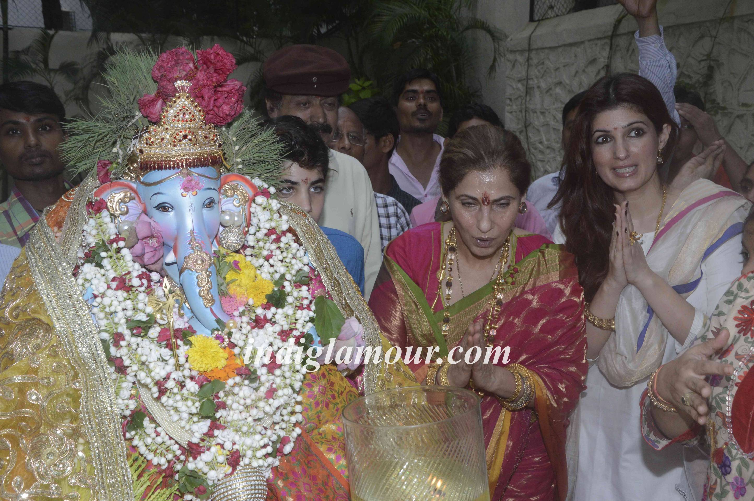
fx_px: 1004
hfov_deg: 41.1
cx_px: 377
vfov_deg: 28.0
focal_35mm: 48
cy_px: 250
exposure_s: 1/160
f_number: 10
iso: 800
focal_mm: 32
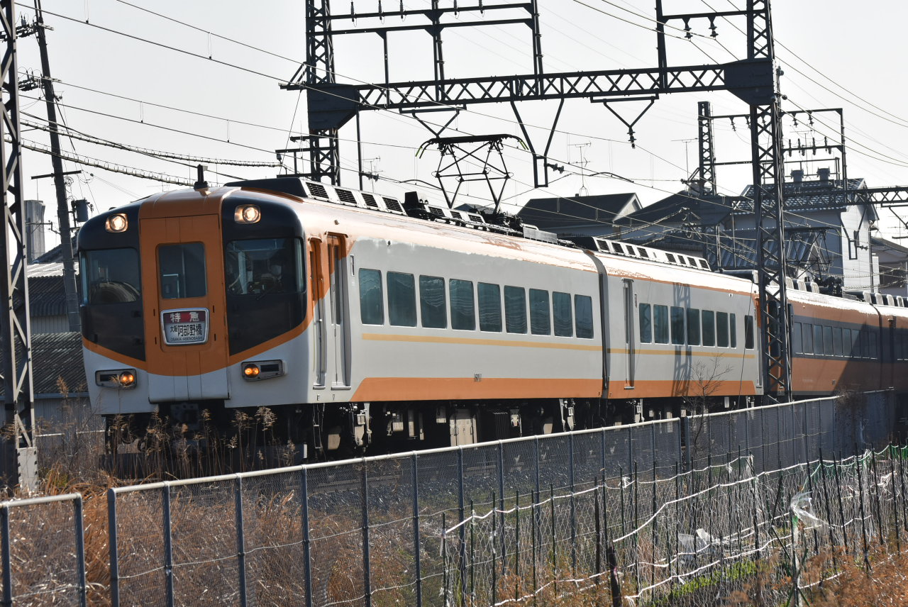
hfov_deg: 13.0
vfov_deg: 8.7
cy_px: 304
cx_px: 454
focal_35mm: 158
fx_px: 3976
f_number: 7.1
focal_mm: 105
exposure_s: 1/1600
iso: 400
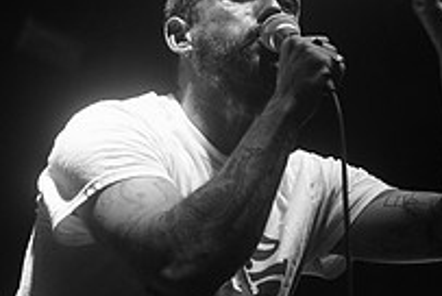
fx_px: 1906
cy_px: 114
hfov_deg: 13.2
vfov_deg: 8.9
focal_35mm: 155
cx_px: 253
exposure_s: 1/125
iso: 1600
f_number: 3.2
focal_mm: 48
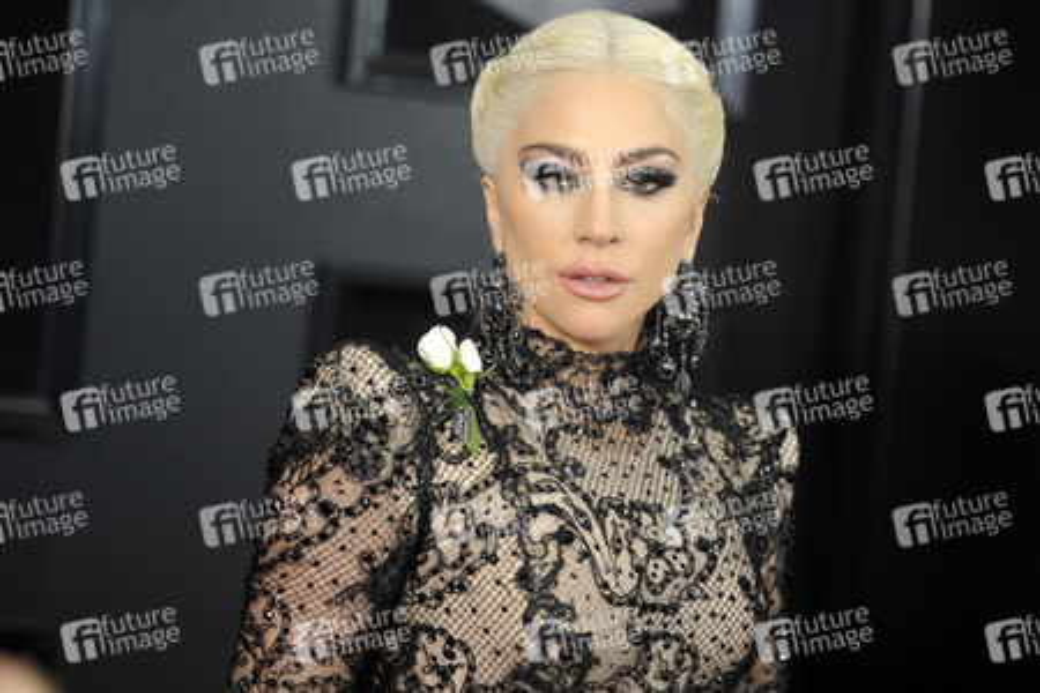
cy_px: 346
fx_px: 5777
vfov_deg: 6.9
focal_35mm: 200
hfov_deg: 10.3
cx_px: 520
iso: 1600
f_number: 4.5
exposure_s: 1/320
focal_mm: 200
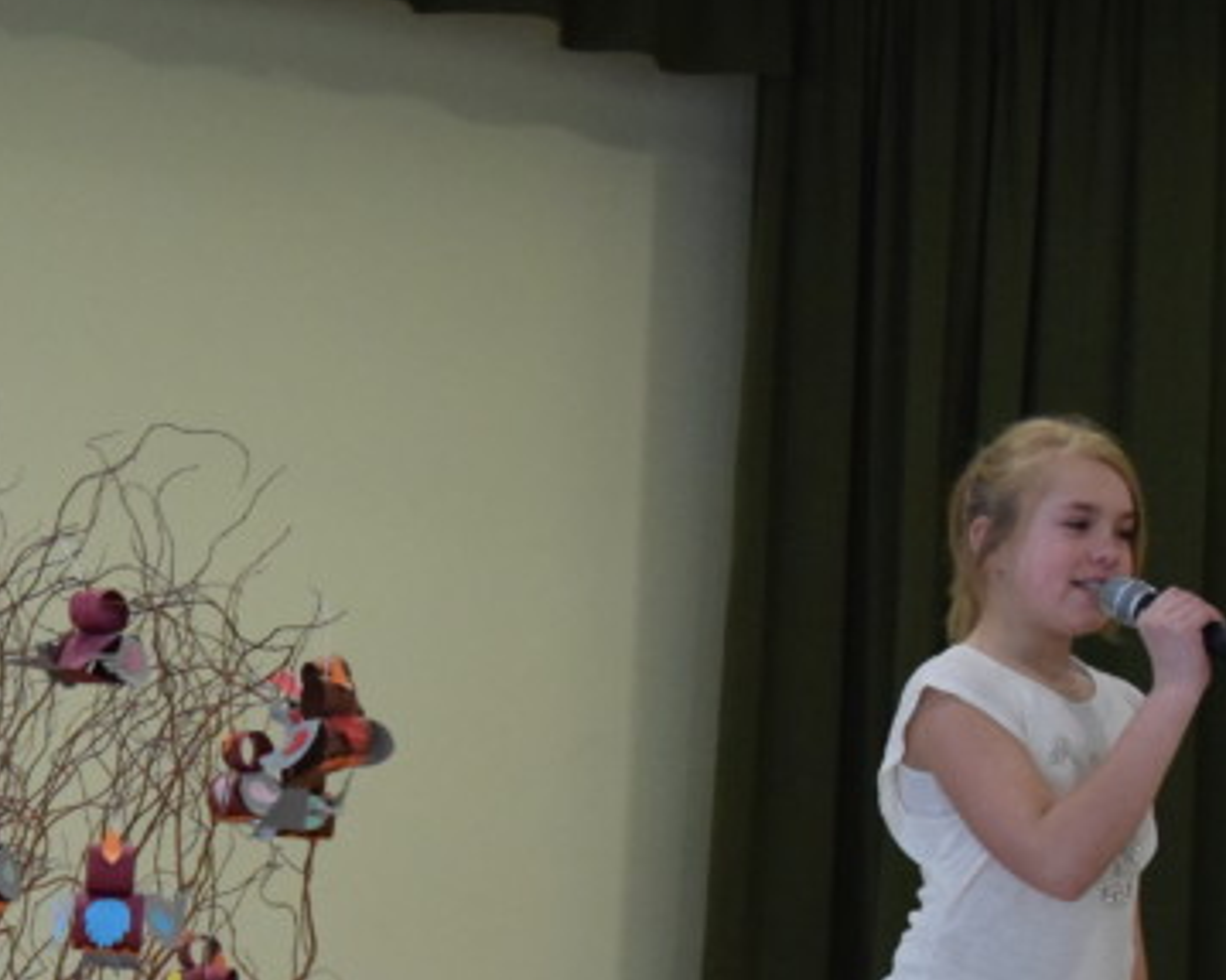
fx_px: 3059
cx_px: 359
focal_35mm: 84
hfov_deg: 22.5
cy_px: 948
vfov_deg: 17.8
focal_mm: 21
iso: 2800
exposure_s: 1/500
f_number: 3.8
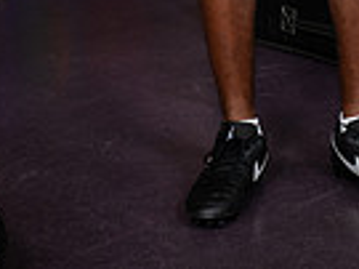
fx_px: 1658
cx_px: 277
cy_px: -328
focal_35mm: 160
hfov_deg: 12.3
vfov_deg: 8.6
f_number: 7.1
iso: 800
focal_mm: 50
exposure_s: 1/250
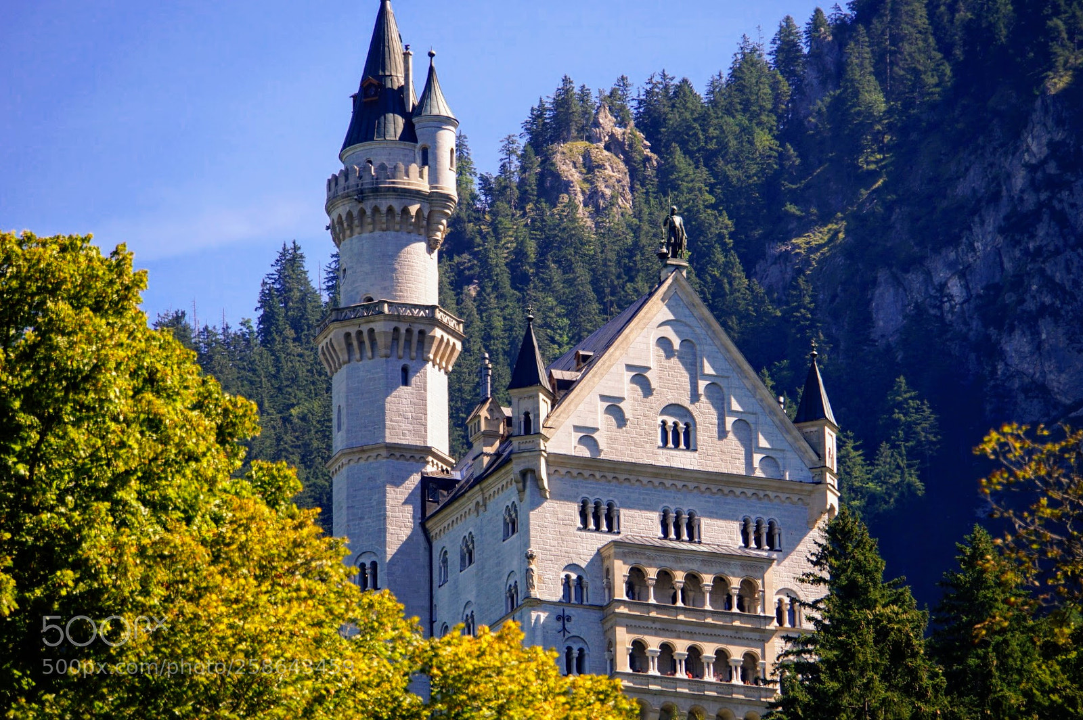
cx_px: 542
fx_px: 9017
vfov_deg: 4.6
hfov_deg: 6.9
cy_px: 360
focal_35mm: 300
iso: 100
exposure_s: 1/320
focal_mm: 200
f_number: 6.3
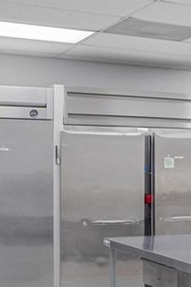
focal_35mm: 87
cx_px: 441
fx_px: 690
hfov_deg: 12.7
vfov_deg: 23.4
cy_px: 171
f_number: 8
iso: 250
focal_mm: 11.7
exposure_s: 1/2
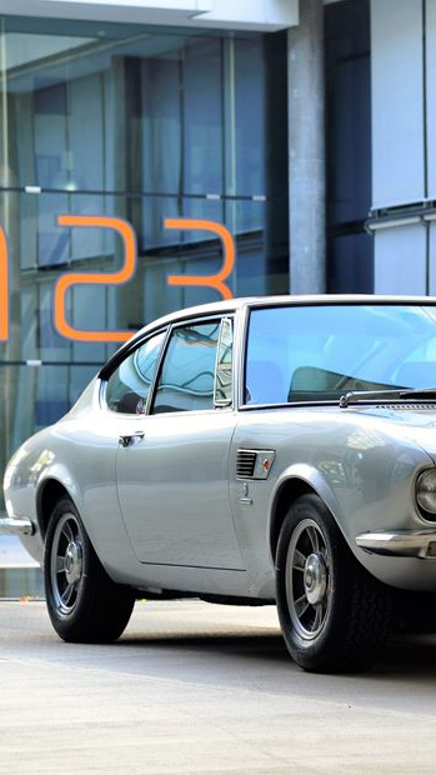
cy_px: 379
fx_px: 3492
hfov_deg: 7.1
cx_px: 415
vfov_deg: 12.7
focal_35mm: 170
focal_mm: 105
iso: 400
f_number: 7.1
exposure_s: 1/80
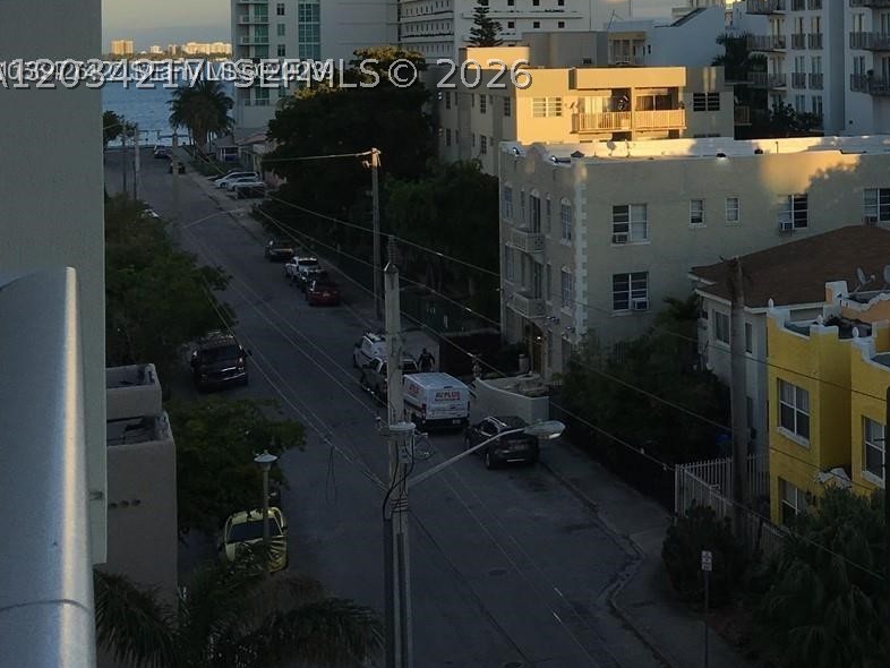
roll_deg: +0.7
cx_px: 879
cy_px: 74
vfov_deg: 24.2
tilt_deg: +0.0
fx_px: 1517
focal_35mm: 59
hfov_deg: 30.5
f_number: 2.2
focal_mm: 4.15
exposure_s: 1/810
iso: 25
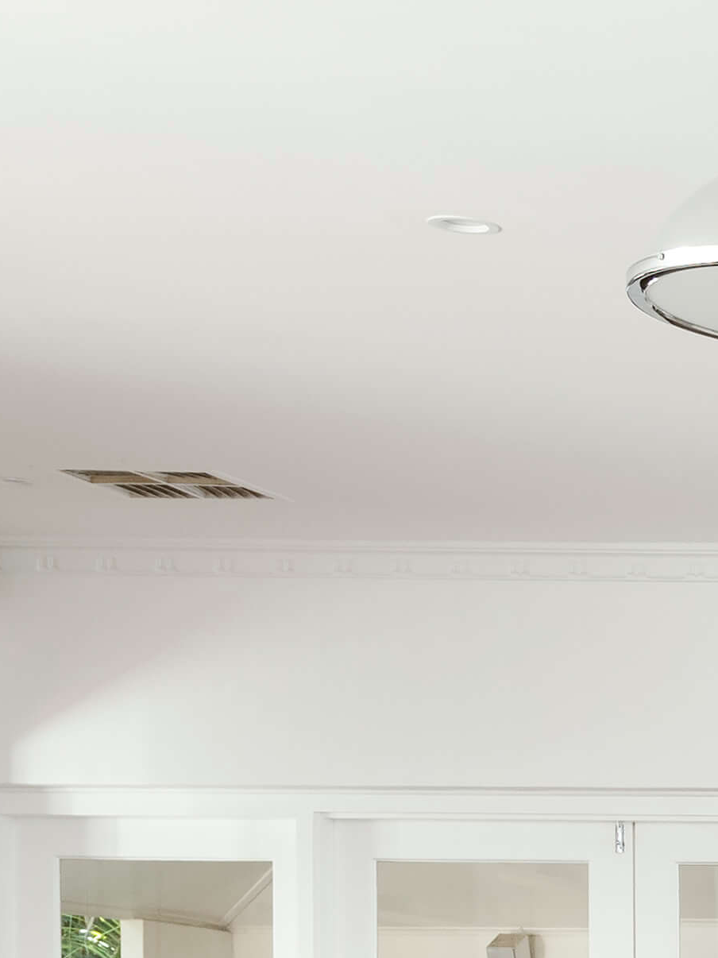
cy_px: 1245
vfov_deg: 16.0
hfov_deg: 10.0
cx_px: 2031
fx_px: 3237
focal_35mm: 117
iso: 160
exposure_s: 1/6
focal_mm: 20
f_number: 9.5
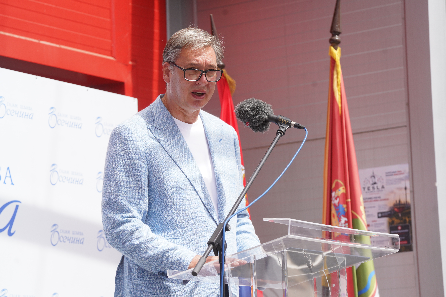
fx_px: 2180
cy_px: 148
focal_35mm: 176
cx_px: 223
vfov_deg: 7.8
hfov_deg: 11.7
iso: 250
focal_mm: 176
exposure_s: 1/400
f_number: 6.3
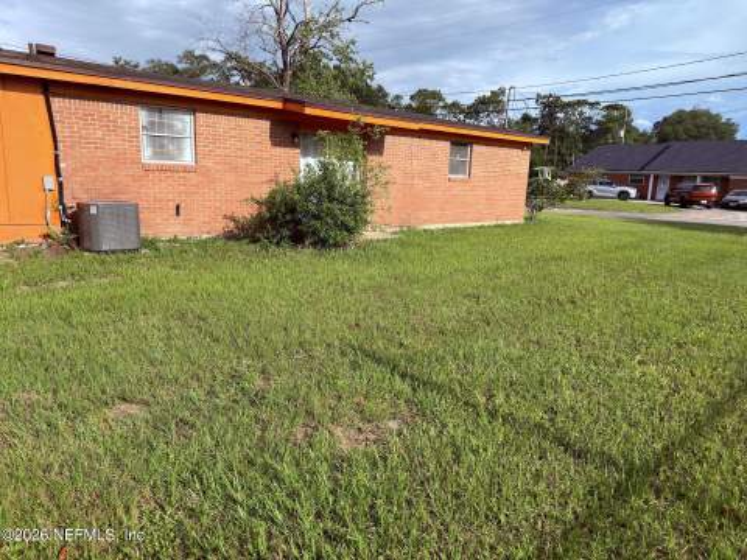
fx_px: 518
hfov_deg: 71.6
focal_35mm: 24
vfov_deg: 56.8
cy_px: 280
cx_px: 374
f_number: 1.78
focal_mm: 6.76
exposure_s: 1/4149
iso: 64
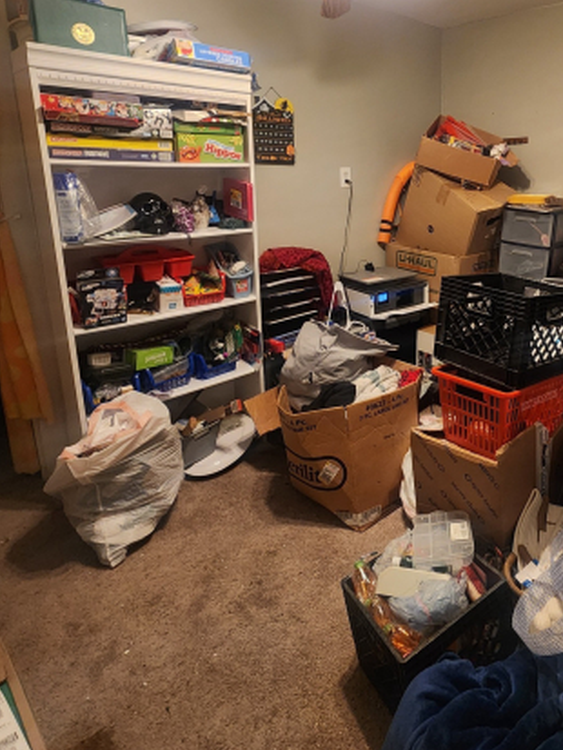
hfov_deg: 59.5
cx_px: 434
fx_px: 455
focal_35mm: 21
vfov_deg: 77.3
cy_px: 273
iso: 320
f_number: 2.2
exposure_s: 1/60
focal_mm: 2.2
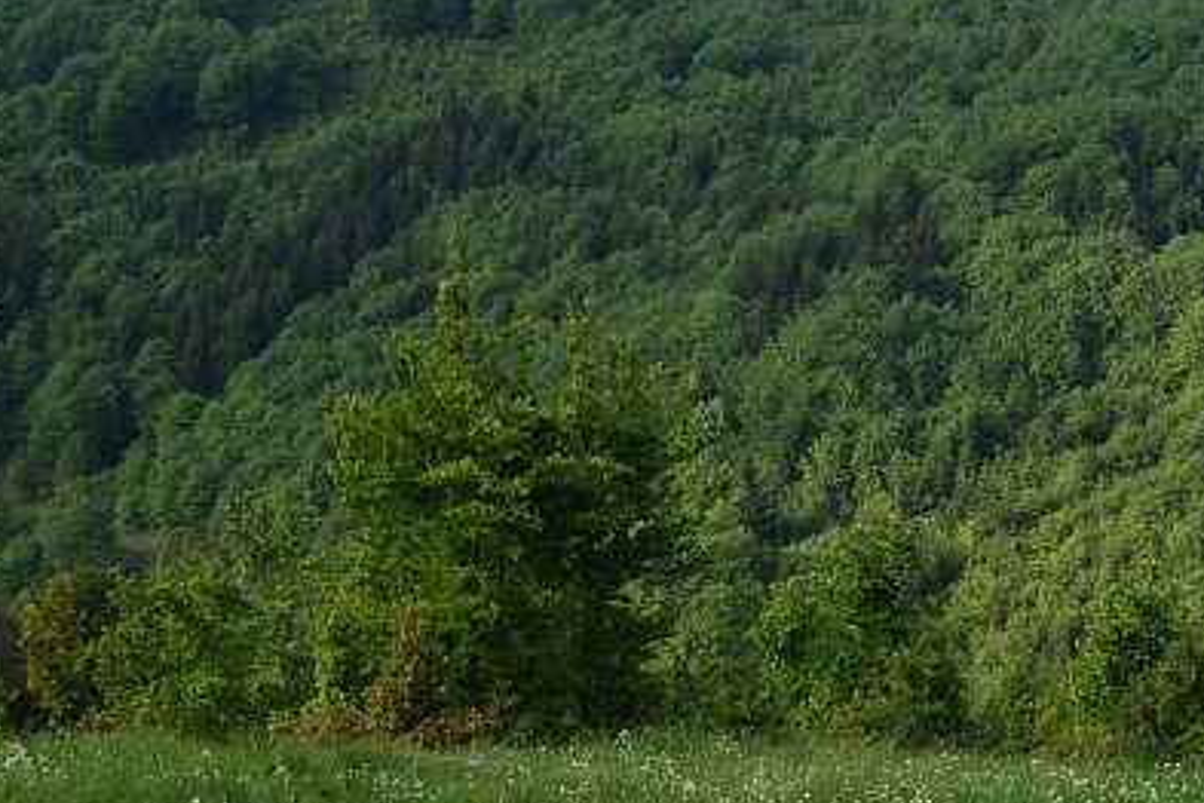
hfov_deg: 16.5
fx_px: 4080
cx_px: 1155
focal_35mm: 122
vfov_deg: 11.2
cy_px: 539
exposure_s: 1/200
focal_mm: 40
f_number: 8
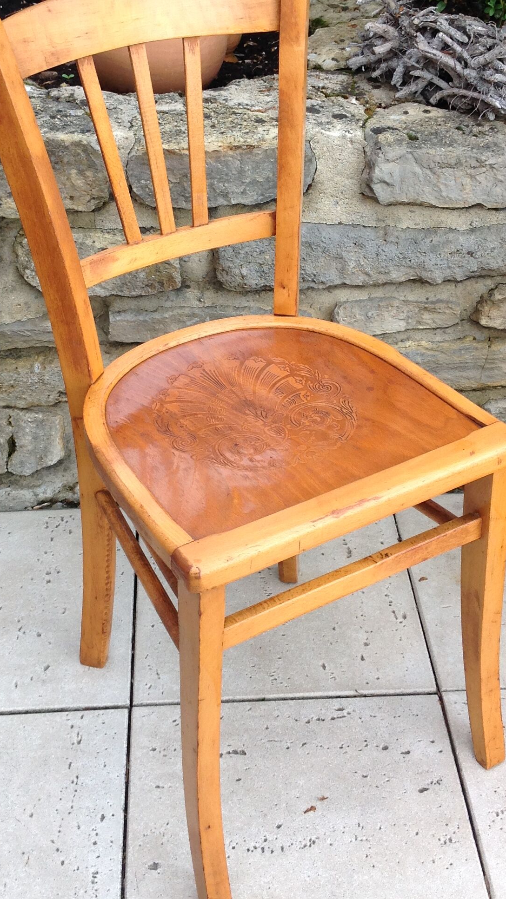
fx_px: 1217
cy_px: 393
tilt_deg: -34.3
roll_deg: +2.0
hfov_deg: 23.5
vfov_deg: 40.5
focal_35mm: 51
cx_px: 250
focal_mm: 4.28
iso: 50
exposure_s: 1/175
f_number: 2.4
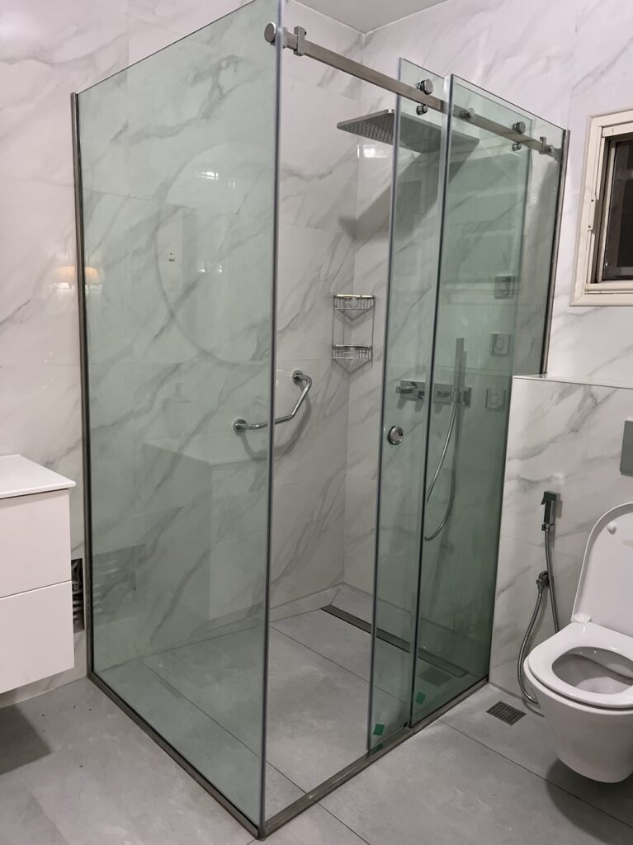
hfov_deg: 53.0
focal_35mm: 26
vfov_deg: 67.3
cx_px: 316
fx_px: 634
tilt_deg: -9.2
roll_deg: -1.0
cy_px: 422
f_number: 1.5
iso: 400
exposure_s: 1/50
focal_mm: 5.7
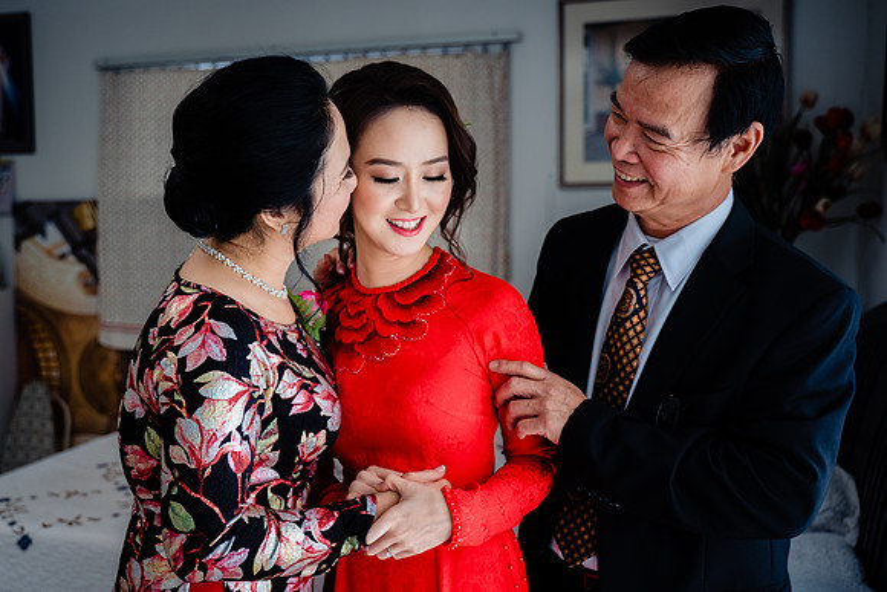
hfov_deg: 47.8
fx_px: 998
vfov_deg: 33.0
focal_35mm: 40
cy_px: 333
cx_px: 388
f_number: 3.2
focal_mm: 36
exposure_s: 1/320
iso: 250
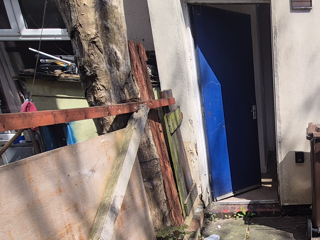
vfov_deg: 41.0
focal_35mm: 33
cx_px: 300
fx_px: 305
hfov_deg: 48.3
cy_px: 194
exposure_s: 1/1872
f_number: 2.2
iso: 50
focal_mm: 2.2
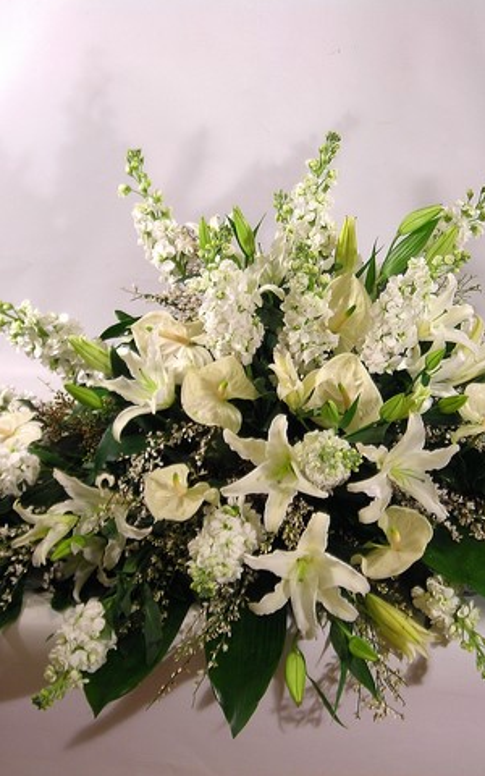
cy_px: 383
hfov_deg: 16.5
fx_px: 1671
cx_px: 291
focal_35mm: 79
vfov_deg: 26.1
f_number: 3.6
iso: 50
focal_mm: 9.1
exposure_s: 1/22.1
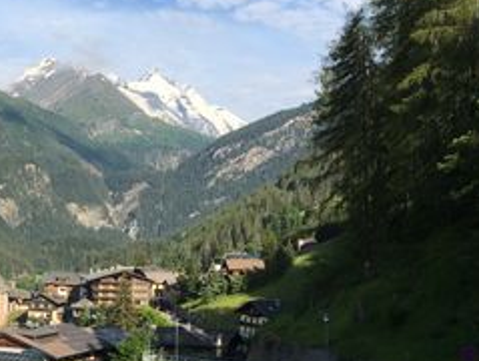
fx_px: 859
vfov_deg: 23.1
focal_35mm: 62
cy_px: 323
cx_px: -8
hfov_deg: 29.0
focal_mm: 4.15
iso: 25
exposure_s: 1/1672
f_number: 2.2
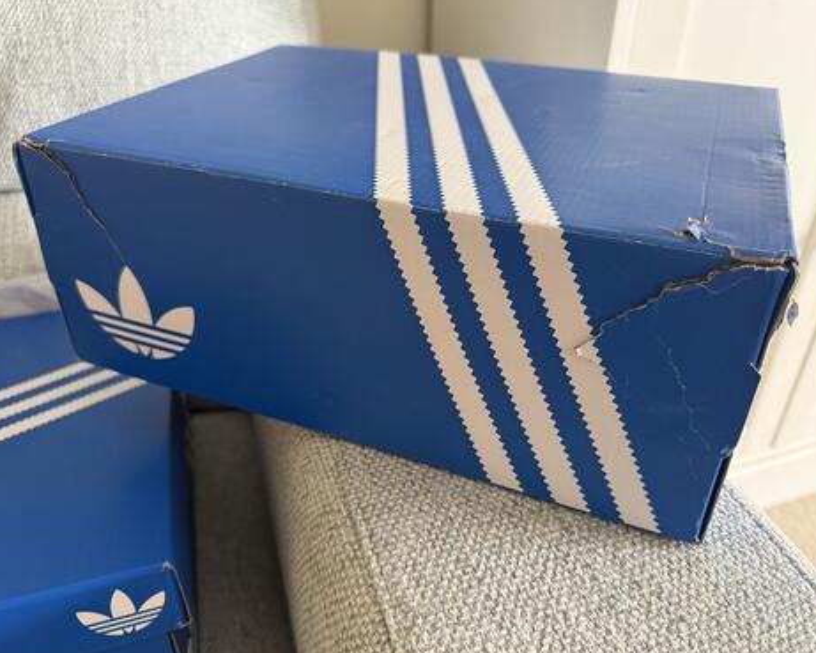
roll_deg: -2.3
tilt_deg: -32.1
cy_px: 331
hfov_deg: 66.0
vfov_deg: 54.9
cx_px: 418
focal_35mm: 26
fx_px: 628
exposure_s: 1/60
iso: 640
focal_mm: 6.76
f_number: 1.78
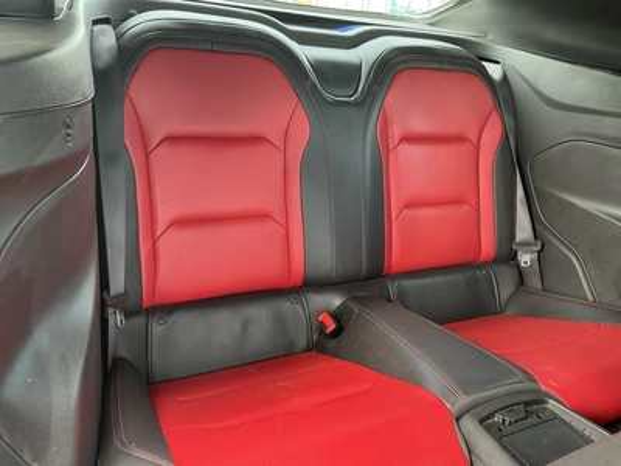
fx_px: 502
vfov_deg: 49.7
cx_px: 310
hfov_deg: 63.4
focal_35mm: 28
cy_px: 233
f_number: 1.8
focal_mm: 3
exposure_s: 1/62
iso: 64
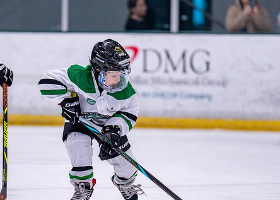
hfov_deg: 5.5
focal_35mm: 365
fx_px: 2902
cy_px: 87
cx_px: 120
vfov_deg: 3.9
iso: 2500
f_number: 2.8
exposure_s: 1/1250
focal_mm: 200
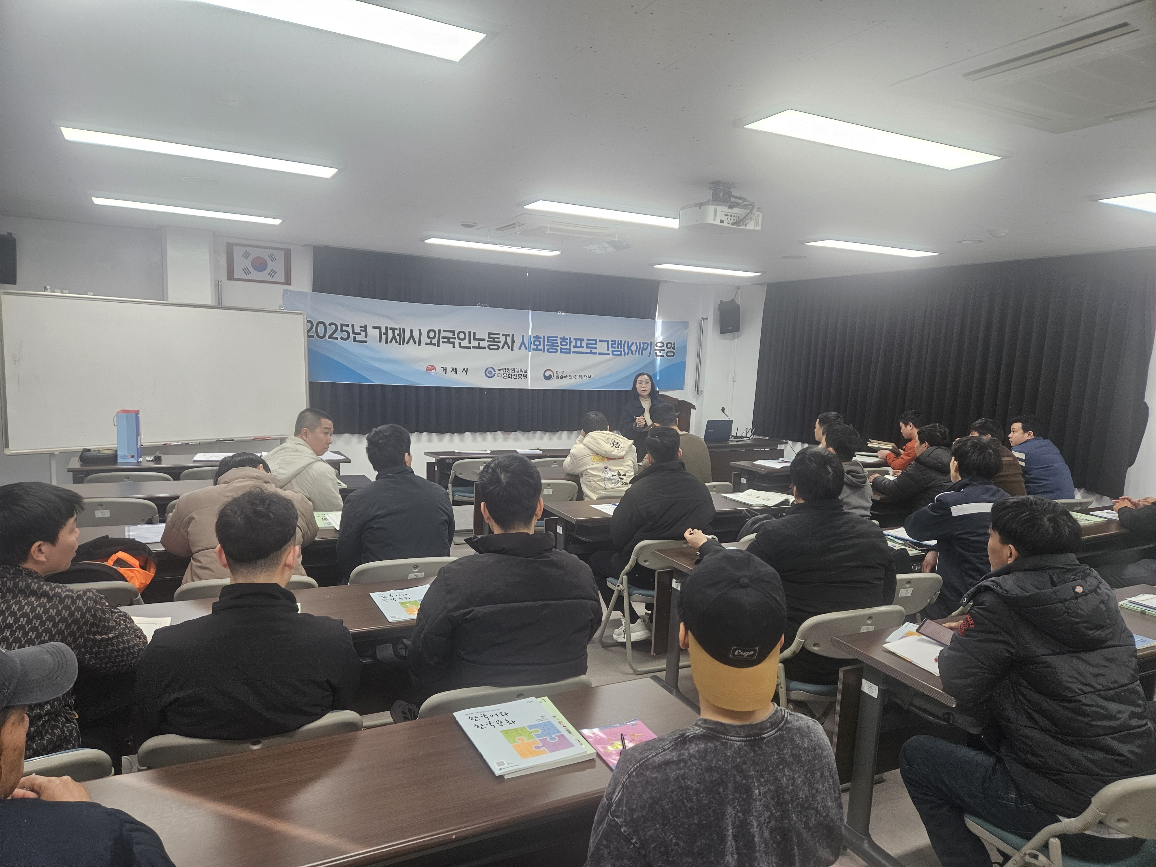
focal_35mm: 23
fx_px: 768
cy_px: 434
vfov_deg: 58.9
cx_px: 578
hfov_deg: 73.9
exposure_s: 1/120
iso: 200
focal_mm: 5.4
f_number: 1.8
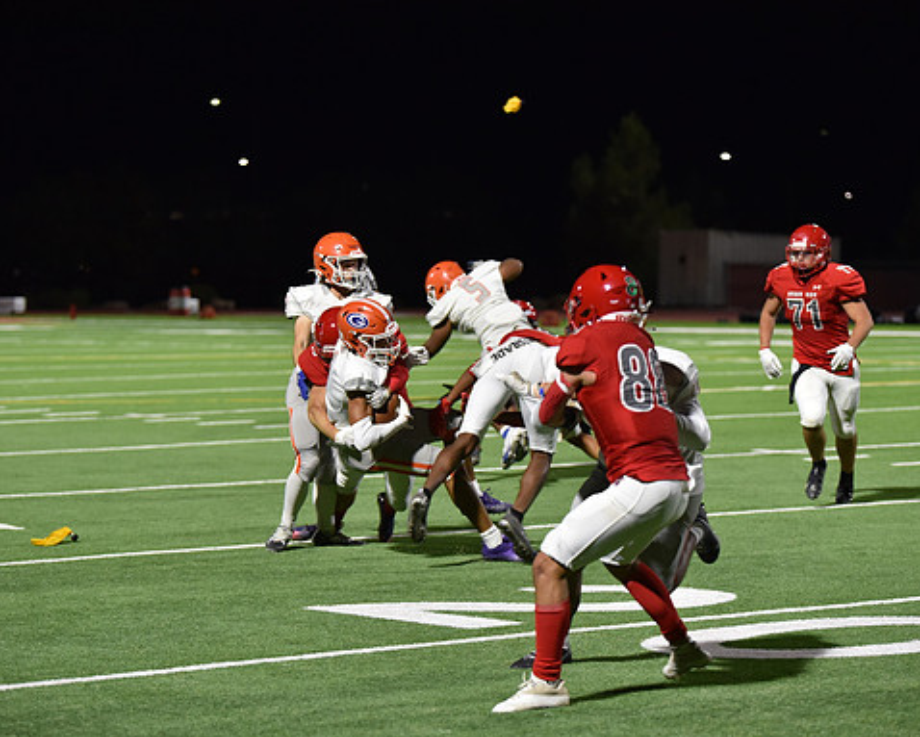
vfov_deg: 11.7
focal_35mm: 132
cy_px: 368
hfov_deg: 14.6
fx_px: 3596
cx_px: 481
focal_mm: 116
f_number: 2.8
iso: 2800
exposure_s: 1/500
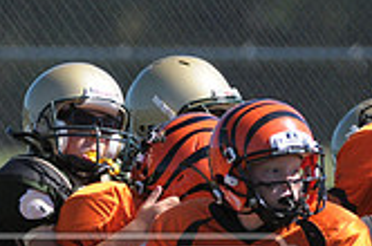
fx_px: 16264
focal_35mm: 1577
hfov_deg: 1.3
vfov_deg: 0.9
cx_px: 40
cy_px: 316
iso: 640
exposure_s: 1/3200
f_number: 4
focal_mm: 300
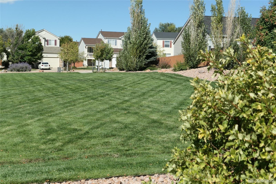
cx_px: 138
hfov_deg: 31.9
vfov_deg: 21.6
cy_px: 92
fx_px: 483
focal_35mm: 63
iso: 125
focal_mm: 23
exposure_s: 1/1600
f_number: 3.5
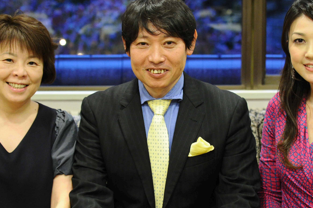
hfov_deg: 18.4
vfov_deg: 12.3
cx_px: 157
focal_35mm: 111
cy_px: 110
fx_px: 964
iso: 6400
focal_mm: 70
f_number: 3.2
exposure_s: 1/100
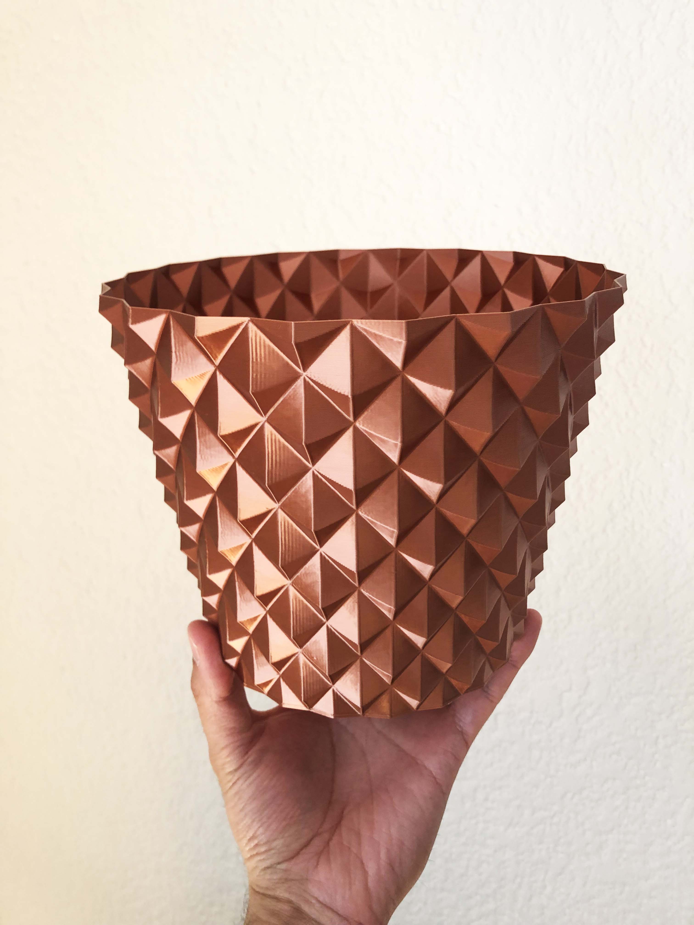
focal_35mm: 28
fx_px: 748
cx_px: 347
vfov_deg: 63.4
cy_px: 462
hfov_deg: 49.7
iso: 25
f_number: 1.8
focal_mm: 3.99
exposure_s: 1/30
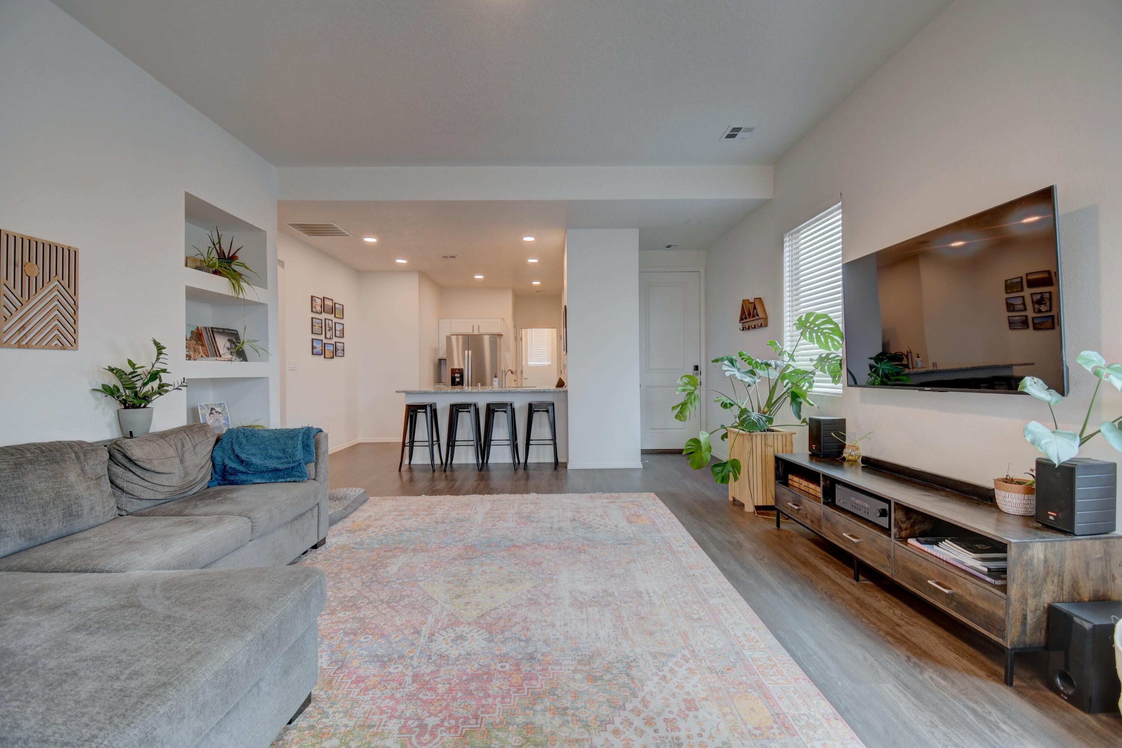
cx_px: 561
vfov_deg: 77.3
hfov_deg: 100.4
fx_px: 467
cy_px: 374
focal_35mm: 15
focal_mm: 10
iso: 320
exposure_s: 1/30
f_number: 4.5
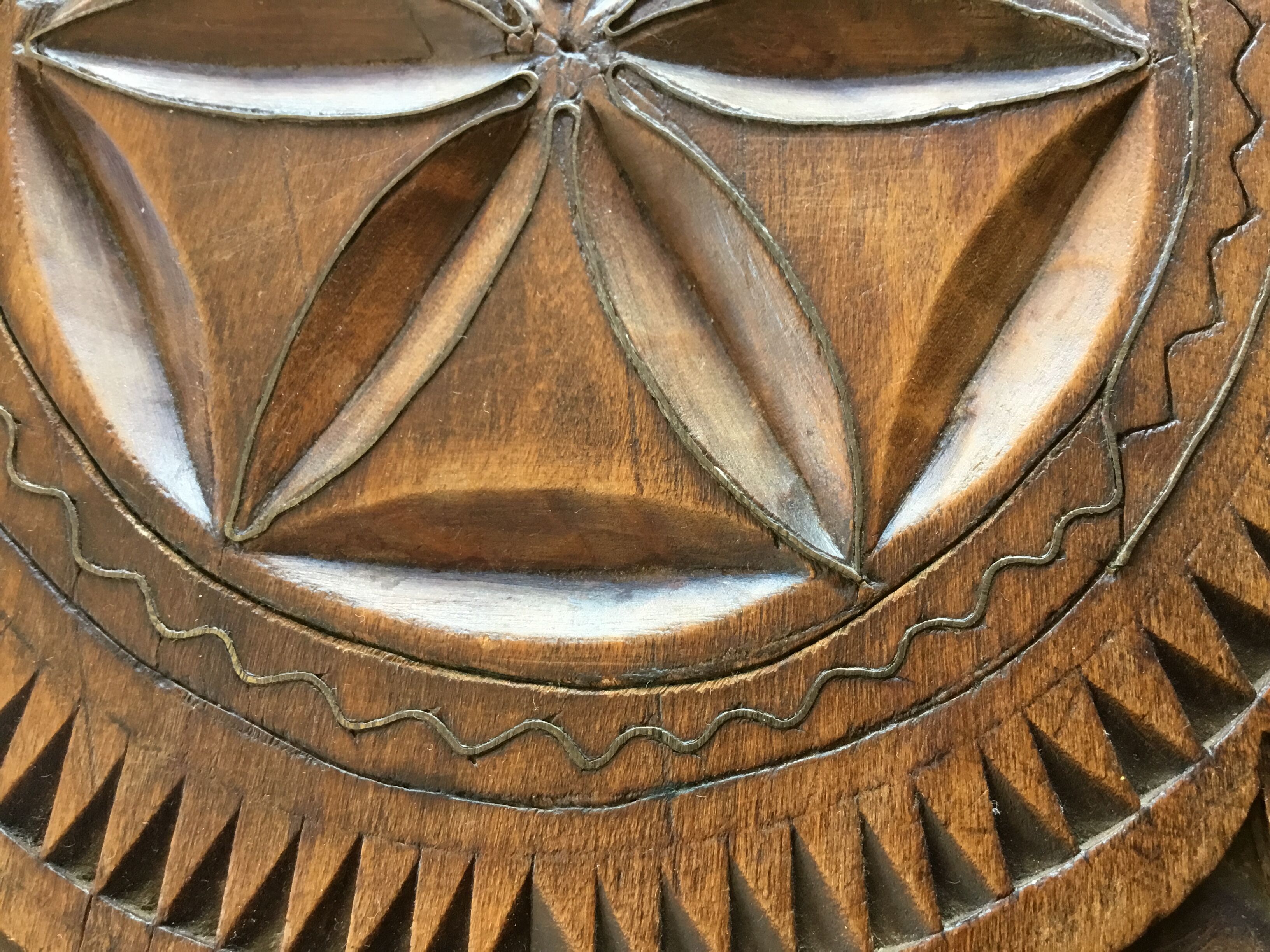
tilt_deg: -77.1
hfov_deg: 58.4
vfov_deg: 45.4
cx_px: 635
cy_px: 476
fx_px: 1137
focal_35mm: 31
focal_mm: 3.3
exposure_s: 1/33
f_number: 2.4
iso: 100
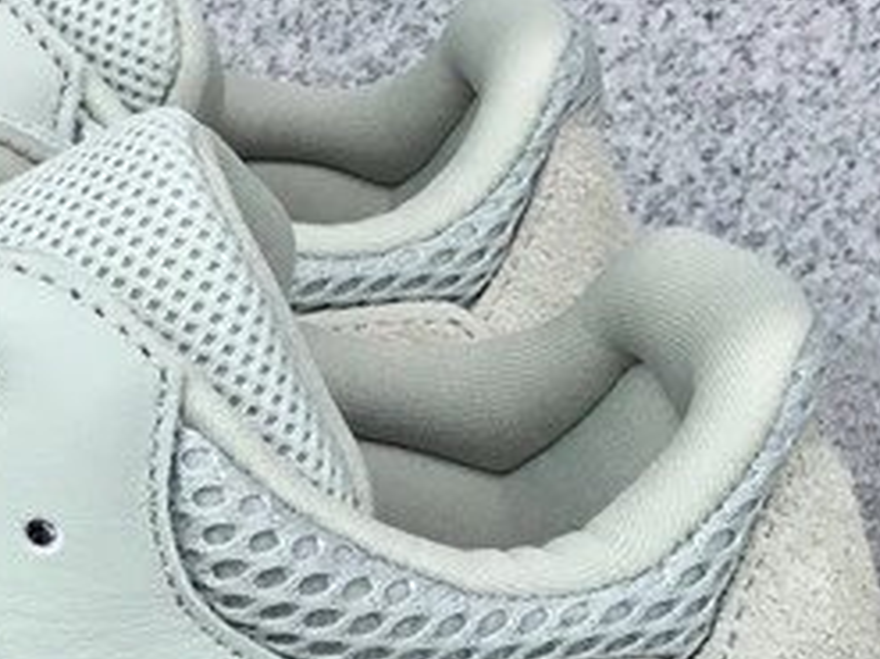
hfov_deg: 16.5
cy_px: 654
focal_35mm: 113
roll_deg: -1.6
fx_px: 2871
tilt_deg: -28.5
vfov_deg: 12.9
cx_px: -271
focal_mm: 3.3
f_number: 2.4
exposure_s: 1/317
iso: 25
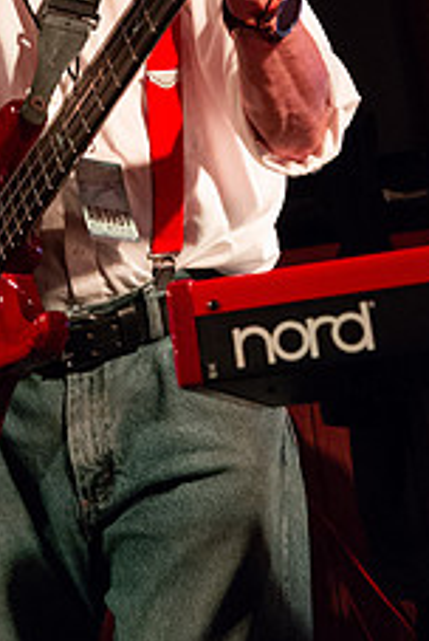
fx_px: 1586
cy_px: 65
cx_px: 103
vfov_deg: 22.3
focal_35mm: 89
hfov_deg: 15.3
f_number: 6.3
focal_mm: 45
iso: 6400
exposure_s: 1/125
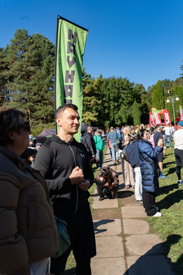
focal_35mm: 35
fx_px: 267
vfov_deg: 54.4
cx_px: 92
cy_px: 138
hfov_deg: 37.9
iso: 200
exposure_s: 1/250
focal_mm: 35
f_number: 8
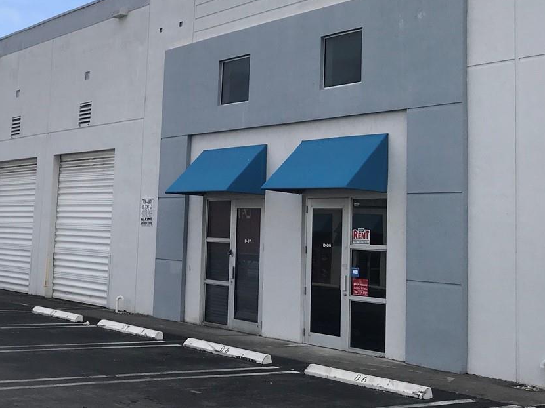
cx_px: 124
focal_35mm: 54
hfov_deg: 34.7
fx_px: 850
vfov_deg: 26.9
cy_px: 138
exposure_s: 1/1681
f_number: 1.8
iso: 20
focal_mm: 3.99
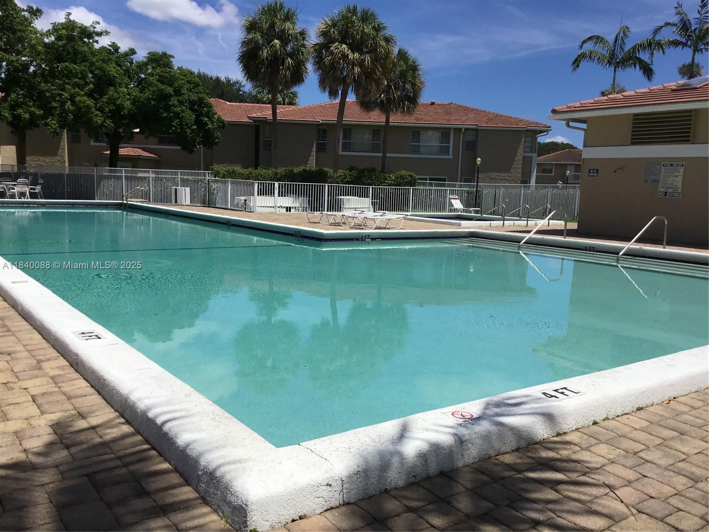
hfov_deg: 58.4
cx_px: 354
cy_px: 266
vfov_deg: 45.4
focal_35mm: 31
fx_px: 635
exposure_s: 1/3268
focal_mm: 3.3
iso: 25
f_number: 2.4
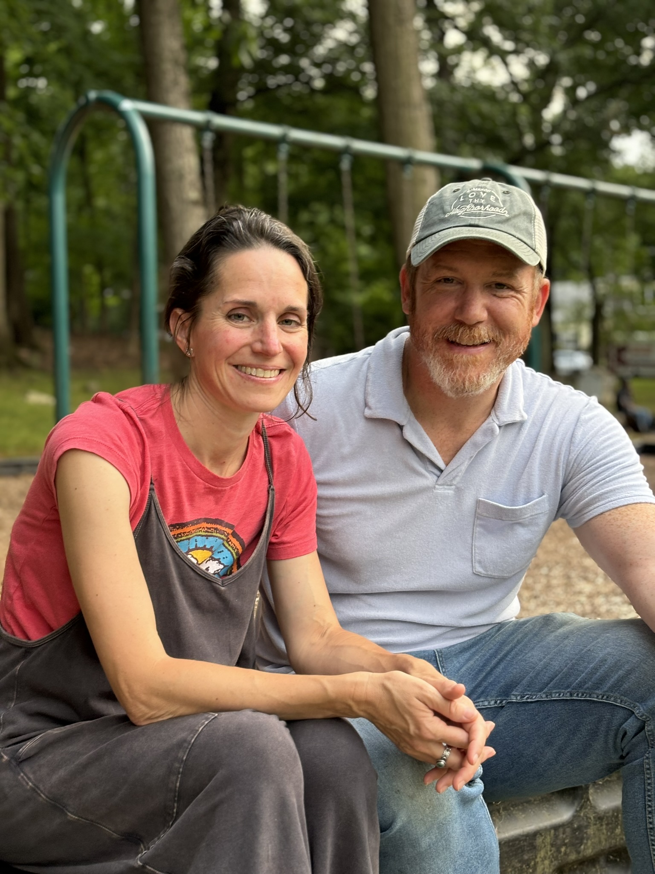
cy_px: 437
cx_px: 328
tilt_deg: -1.5
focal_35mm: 52
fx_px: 1312
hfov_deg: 28.0
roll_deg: +1.0
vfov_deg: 36.8
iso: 125
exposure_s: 1/60
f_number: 1.6
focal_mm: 5.96
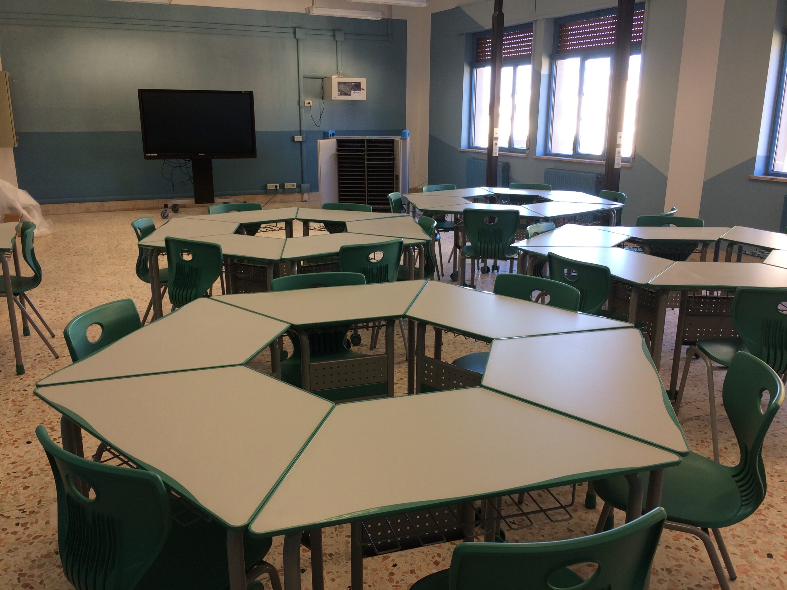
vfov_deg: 48.2
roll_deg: +0.2
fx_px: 659
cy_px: 295
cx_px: 394
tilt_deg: -19.3
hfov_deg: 61.7
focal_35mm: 29
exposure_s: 1/50
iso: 40
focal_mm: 4.15
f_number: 2.2
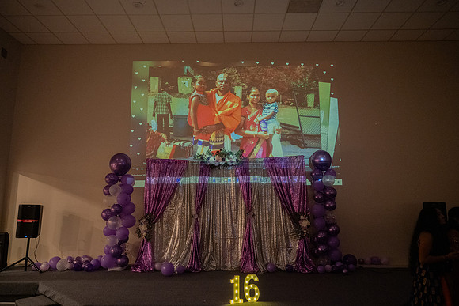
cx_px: 230
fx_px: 314
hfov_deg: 72.3
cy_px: 153
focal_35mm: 25
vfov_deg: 52.0
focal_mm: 24
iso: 2500
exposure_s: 1/160
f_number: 2.8
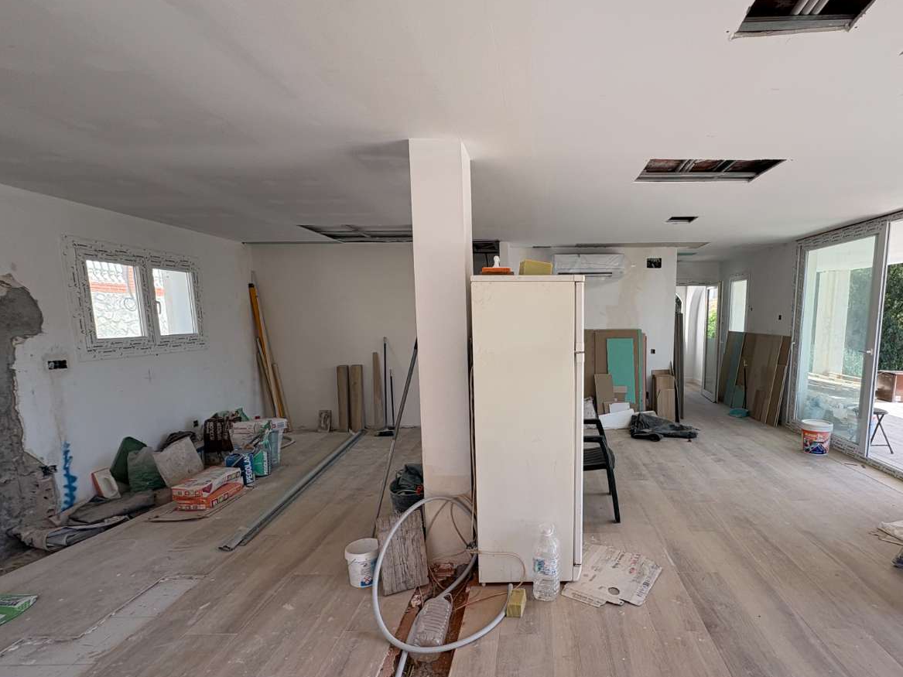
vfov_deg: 71.3
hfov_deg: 86.6
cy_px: 381
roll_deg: +1.8
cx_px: 542
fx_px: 470
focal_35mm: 18
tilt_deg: -7.5
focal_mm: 2.22
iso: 40
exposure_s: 1/285
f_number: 2.2
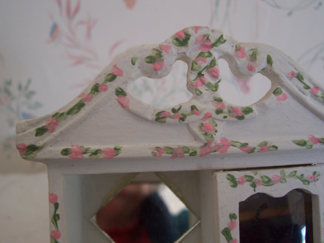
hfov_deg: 50.1
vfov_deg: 38.7
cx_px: 162
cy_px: 122
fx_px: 346
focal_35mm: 37
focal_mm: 5.6
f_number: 2.8
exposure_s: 1/60
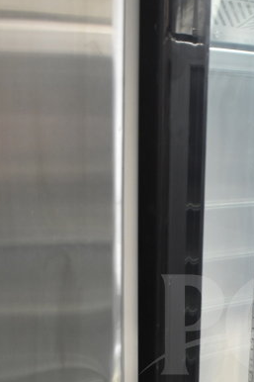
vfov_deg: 29.9
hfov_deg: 20.6
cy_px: 353
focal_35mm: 64
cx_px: 249
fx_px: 678
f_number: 3.5
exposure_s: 1/30
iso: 800
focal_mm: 18
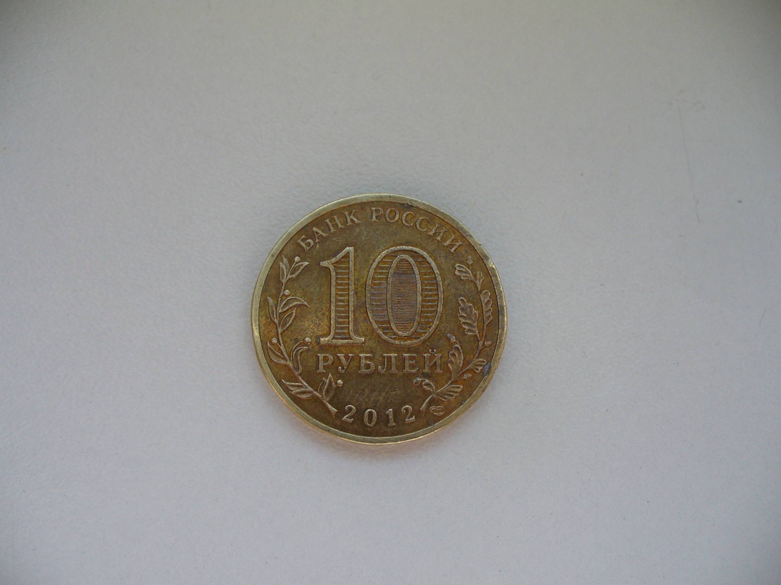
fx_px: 835
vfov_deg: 38.6
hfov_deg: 50.2
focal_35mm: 37
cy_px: 292
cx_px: 390
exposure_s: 1/400
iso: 80
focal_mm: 6.1
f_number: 2.8
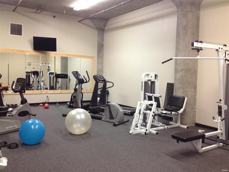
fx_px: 232
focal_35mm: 35
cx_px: 114
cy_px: 86
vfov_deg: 40.7
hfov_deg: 52.6
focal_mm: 4.28
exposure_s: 1/20
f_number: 2.4
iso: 160
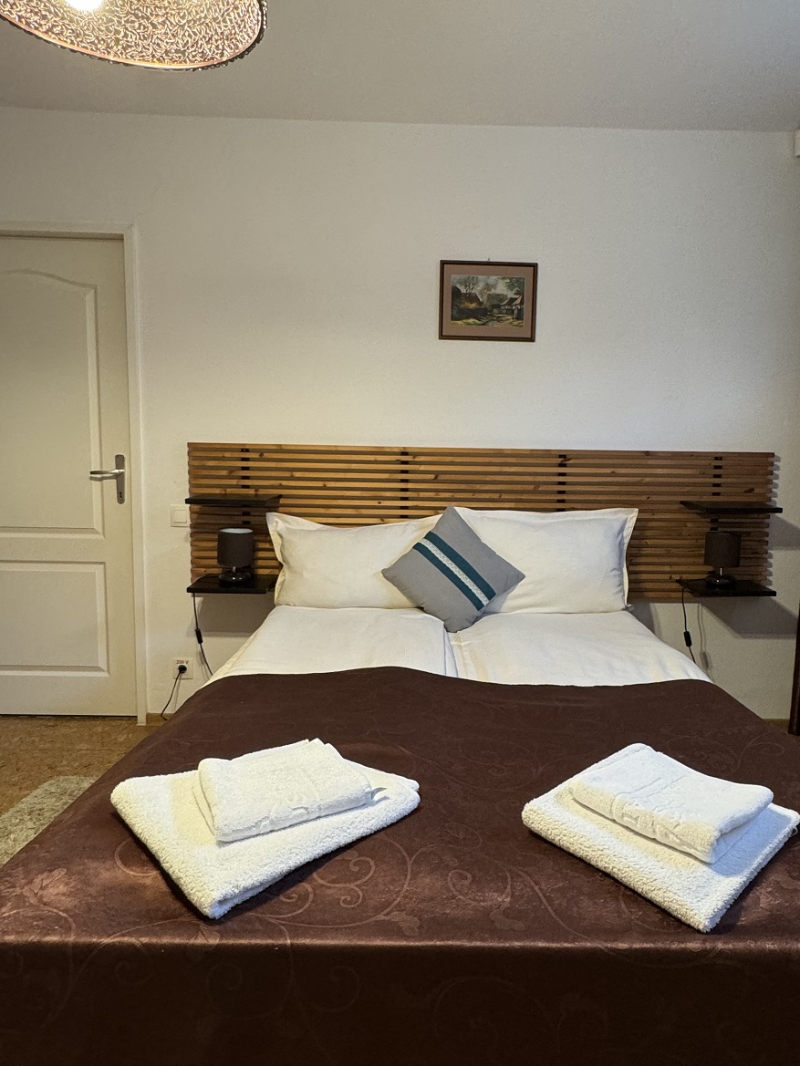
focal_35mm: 23
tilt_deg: -6.1
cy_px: 525
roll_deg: -1.6
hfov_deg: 58.6
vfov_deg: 73.9
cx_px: 459
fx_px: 709
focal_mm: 2.22
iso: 200
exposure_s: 1/50
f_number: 2.2
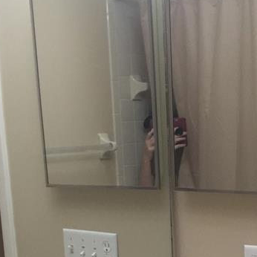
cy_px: 319
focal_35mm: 89
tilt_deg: -15.6
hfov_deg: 19.4
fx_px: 748
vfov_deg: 18.4
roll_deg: +2.7
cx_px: 194
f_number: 2.2
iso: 40
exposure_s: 1/30
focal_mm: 4.15
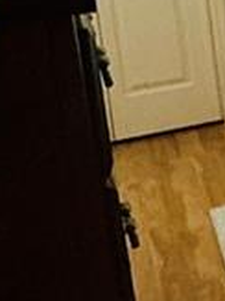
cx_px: 752
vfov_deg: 17.0
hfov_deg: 9.5
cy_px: -172
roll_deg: +2.2
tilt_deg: -5.8
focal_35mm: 103
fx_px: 894
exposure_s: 1/120
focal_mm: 2.22
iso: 400
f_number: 2.2
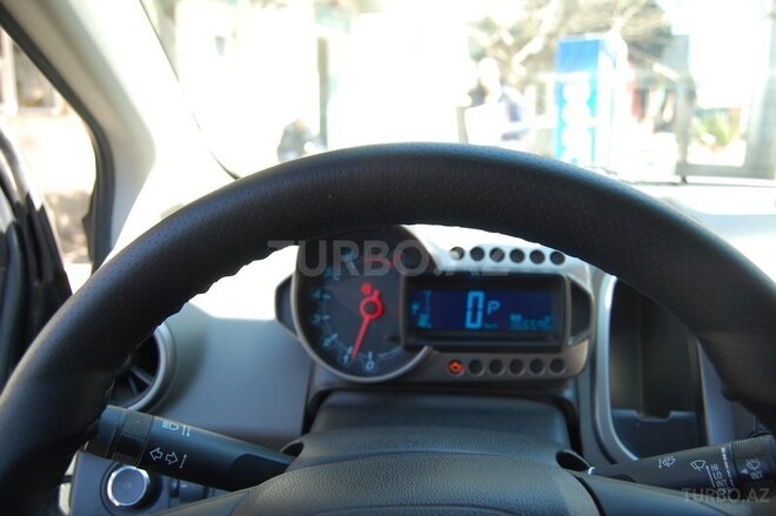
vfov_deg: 47.9
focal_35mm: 27
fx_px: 582
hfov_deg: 67.4
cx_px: 388
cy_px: 258
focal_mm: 18
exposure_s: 1/125
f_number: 5.6
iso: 320
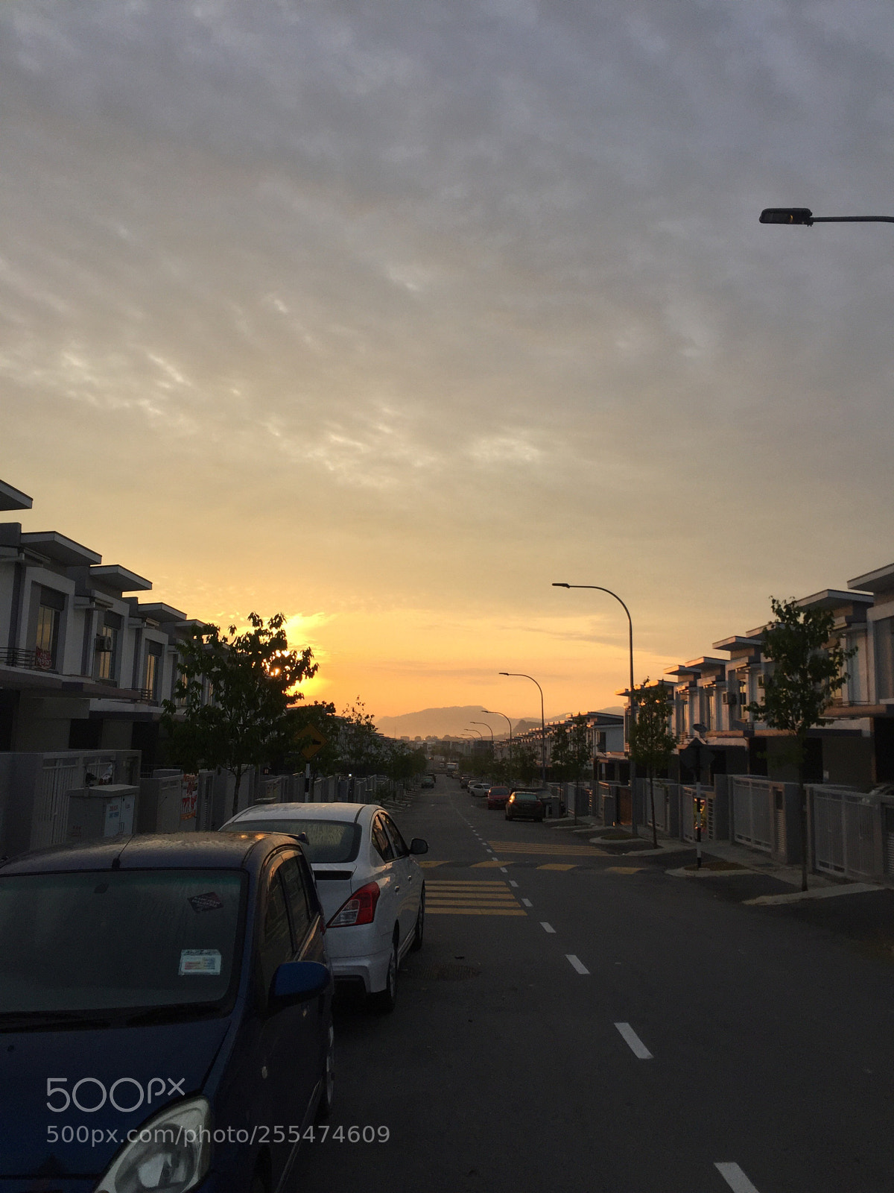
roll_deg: -1.3
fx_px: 999
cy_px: 596
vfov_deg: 61.7
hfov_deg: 48.2
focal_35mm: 29
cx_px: 447
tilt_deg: +9.5
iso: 32
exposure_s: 1/760
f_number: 2.2
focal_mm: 4.15
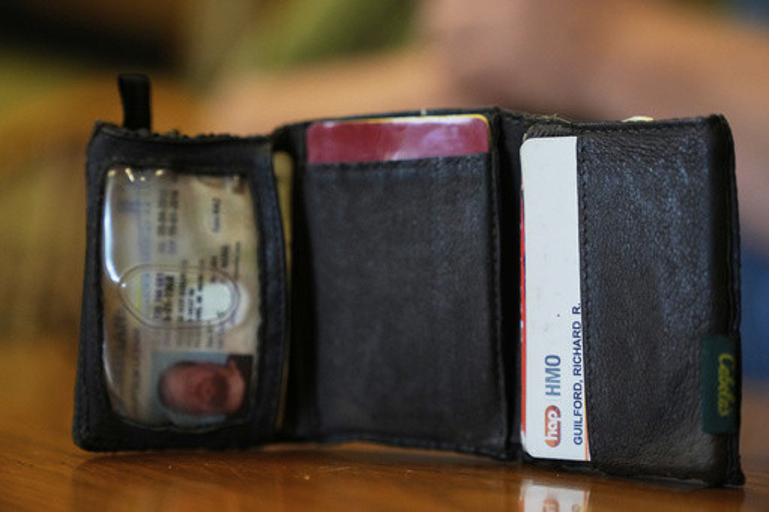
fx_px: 1431
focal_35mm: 67
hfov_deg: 30.1
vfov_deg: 20.3
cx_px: 384
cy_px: 256
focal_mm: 67
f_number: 2.8
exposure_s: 1/400
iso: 2000
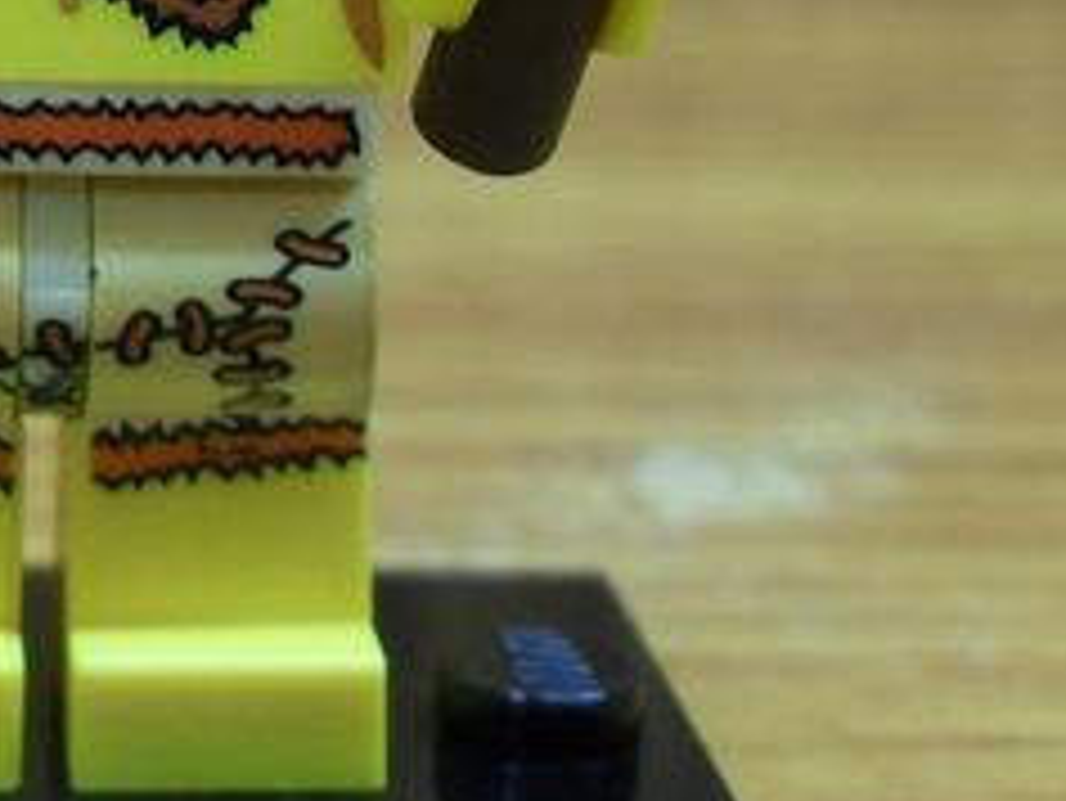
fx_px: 3636
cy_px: -104
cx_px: -85
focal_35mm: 118
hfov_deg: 16.2
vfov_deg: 12.3
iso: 200
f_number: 2.8
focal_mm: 6.2
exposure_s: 1/20
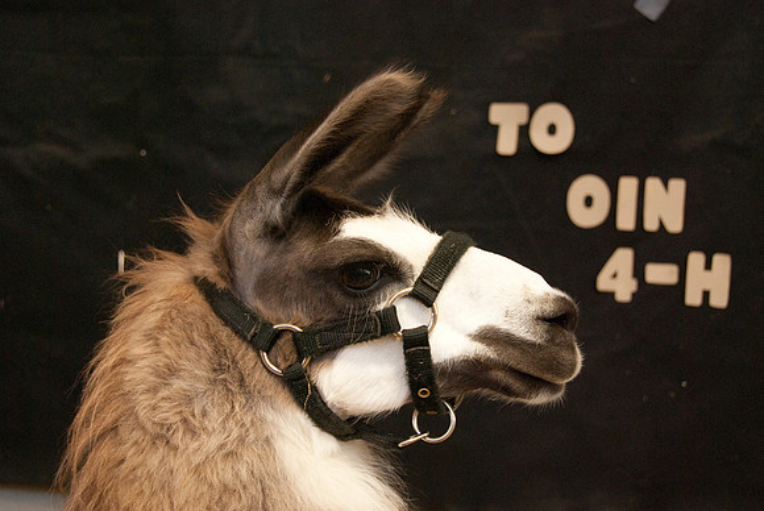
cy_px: 256
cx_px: 382
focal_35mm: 48
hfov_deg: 41.1
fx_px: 1020
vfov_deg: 28.1
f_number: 4.2
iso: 800
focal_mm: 32
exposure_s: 1/30
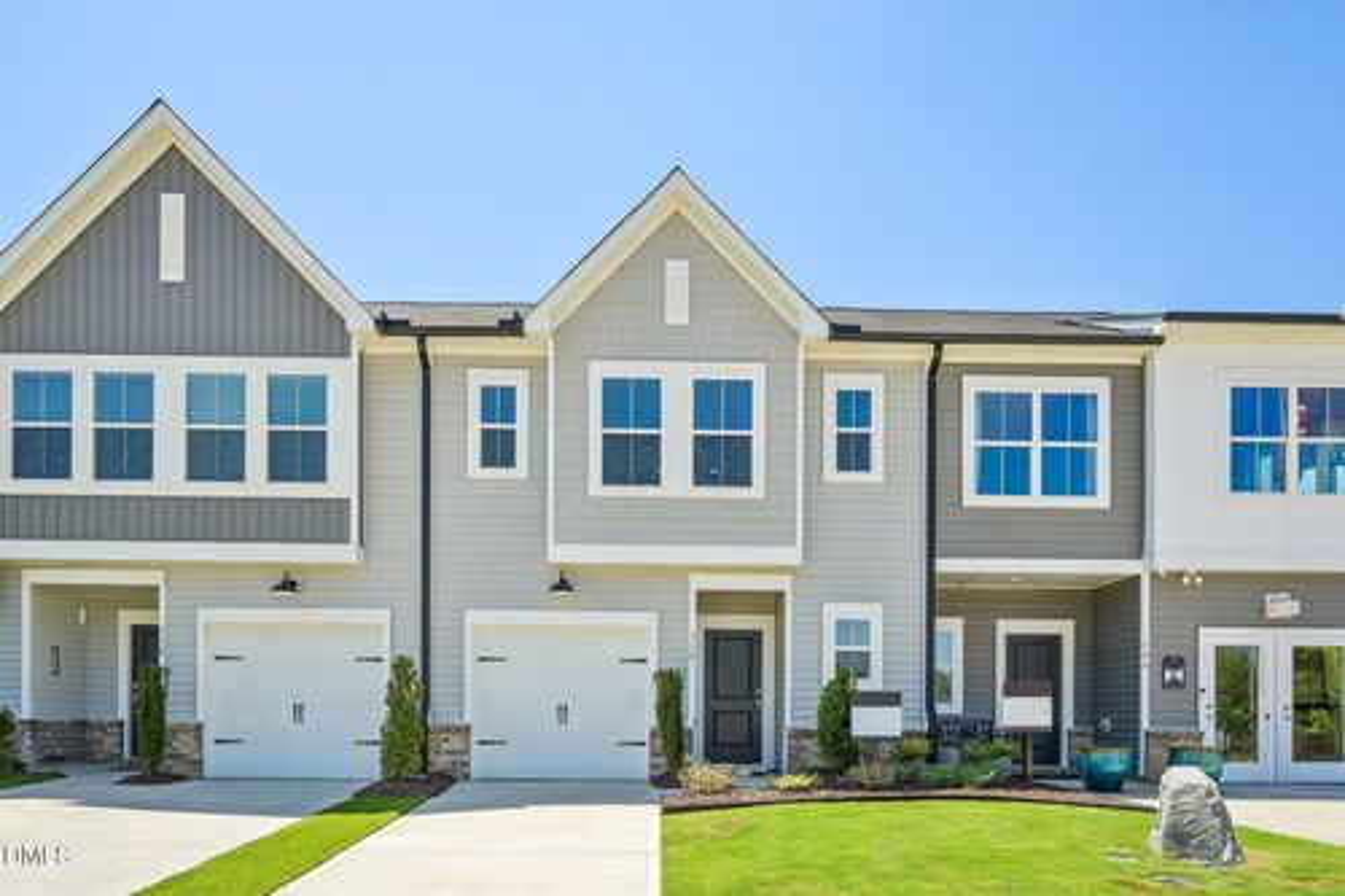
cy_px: 448
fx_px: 934
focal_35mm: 25
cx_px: 672
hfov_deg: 71.5
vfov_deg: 51.3
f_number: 8
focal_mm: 25
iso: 100
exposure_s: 1/250
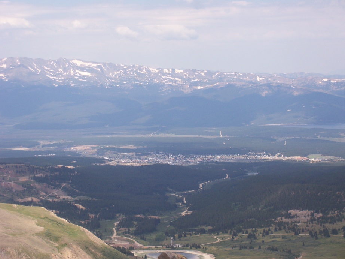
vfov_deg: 14.5
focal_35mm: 102
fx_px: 1016
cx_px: 172
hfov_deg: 19.3
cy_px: 130
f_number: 4.6
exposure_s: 1/576
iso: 80
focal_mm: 16.8
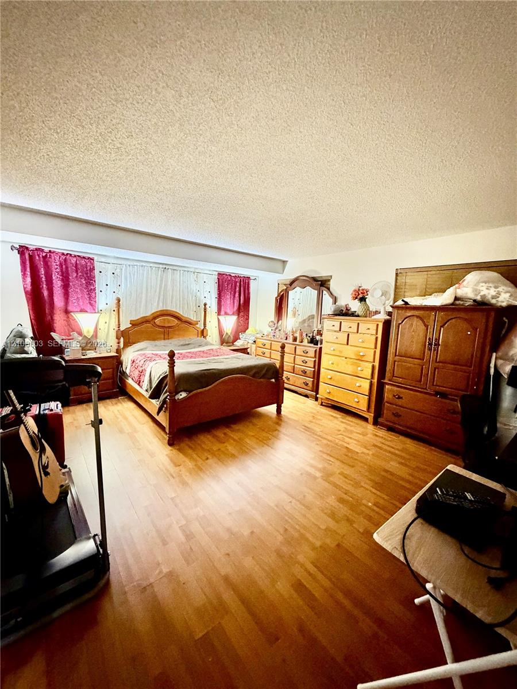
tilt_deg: -7.3
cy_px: 344
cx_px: 258
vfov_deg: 102.1
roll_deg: -1.8
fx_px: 279
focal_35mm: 14
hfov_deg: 85.7
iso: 1000
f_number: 2.2
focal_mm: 2.22
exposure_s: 1/40
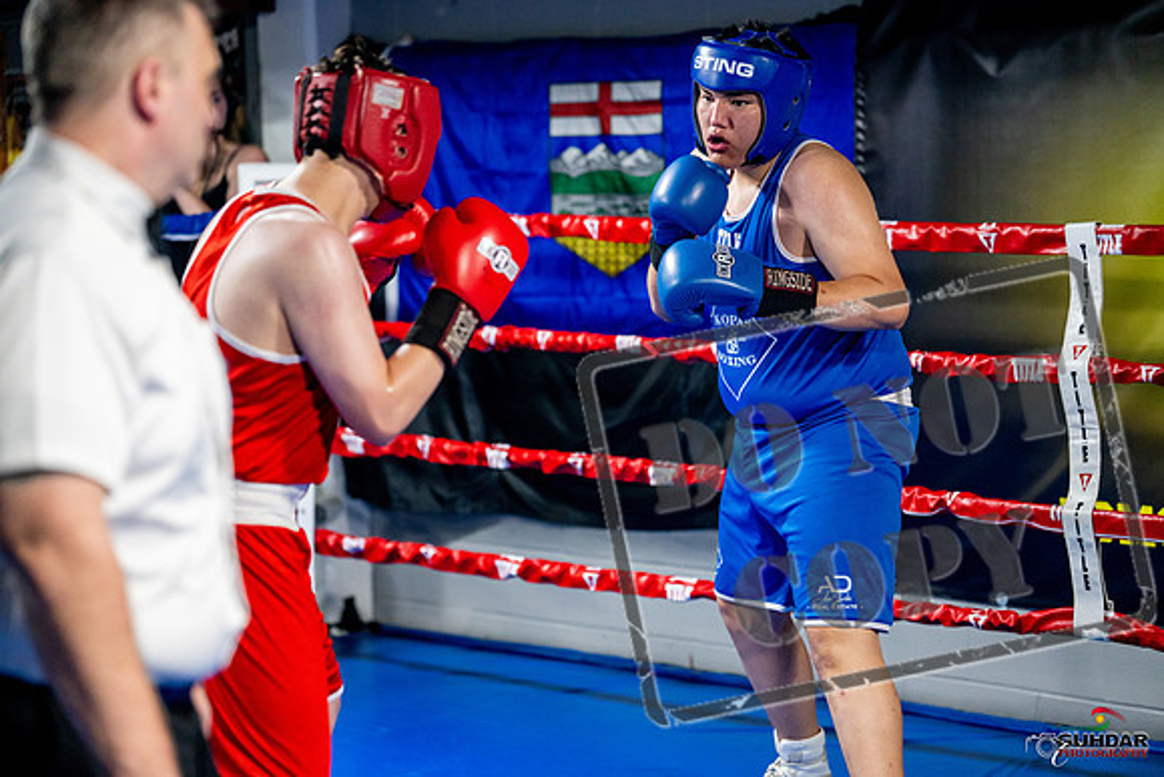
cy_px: 388
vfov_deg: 16.1
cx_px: 582
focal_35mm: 85
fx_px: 2749
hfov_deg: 23.9
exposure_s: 1/1000
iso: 4000
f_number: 2
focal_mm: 85
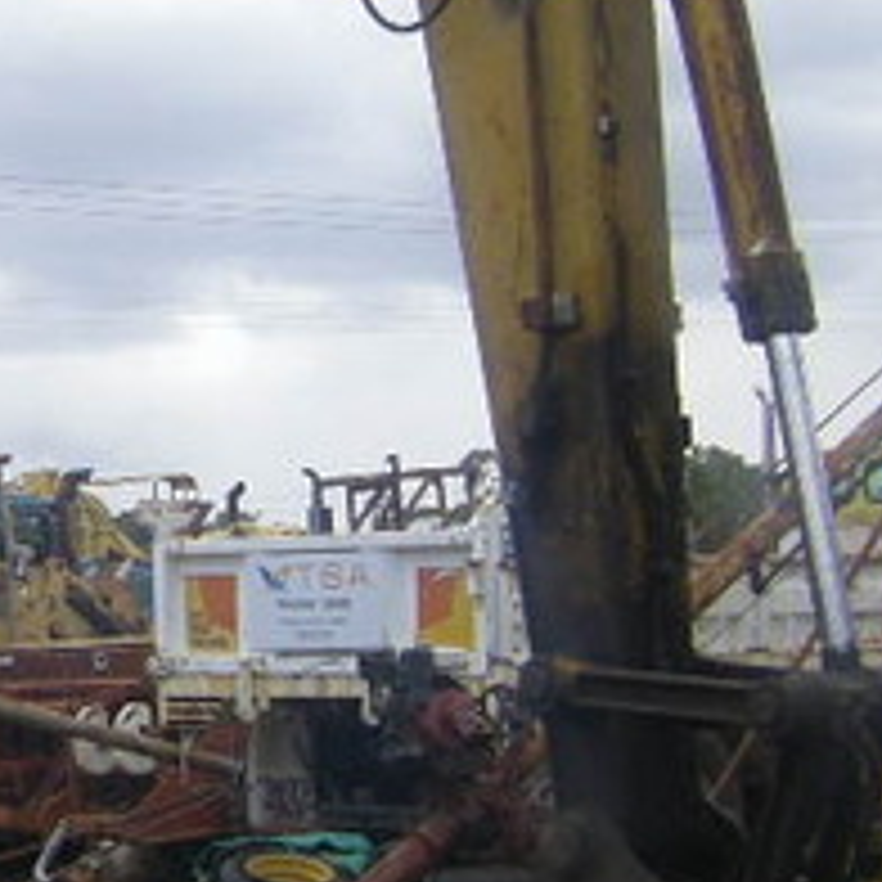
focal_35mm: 137
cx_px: -54
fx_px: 3949
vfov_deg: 12.7
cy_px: 454
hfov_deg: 12.6
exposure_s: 1/250
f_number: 3.5
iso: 64
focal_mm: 6.3
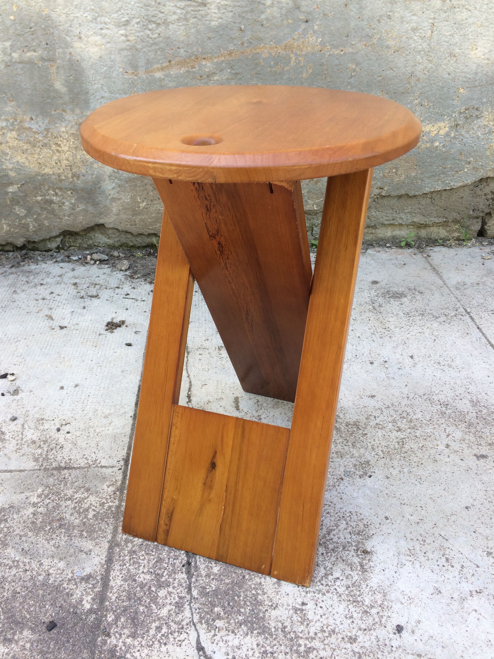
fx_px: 571
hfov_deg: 46.8
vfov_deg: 60.0
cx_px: 244
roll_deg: +0.6
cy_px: 319
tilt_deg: -33.1
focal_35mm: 30
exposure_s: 1/125
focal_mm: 4.15
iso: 32
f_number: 2.2
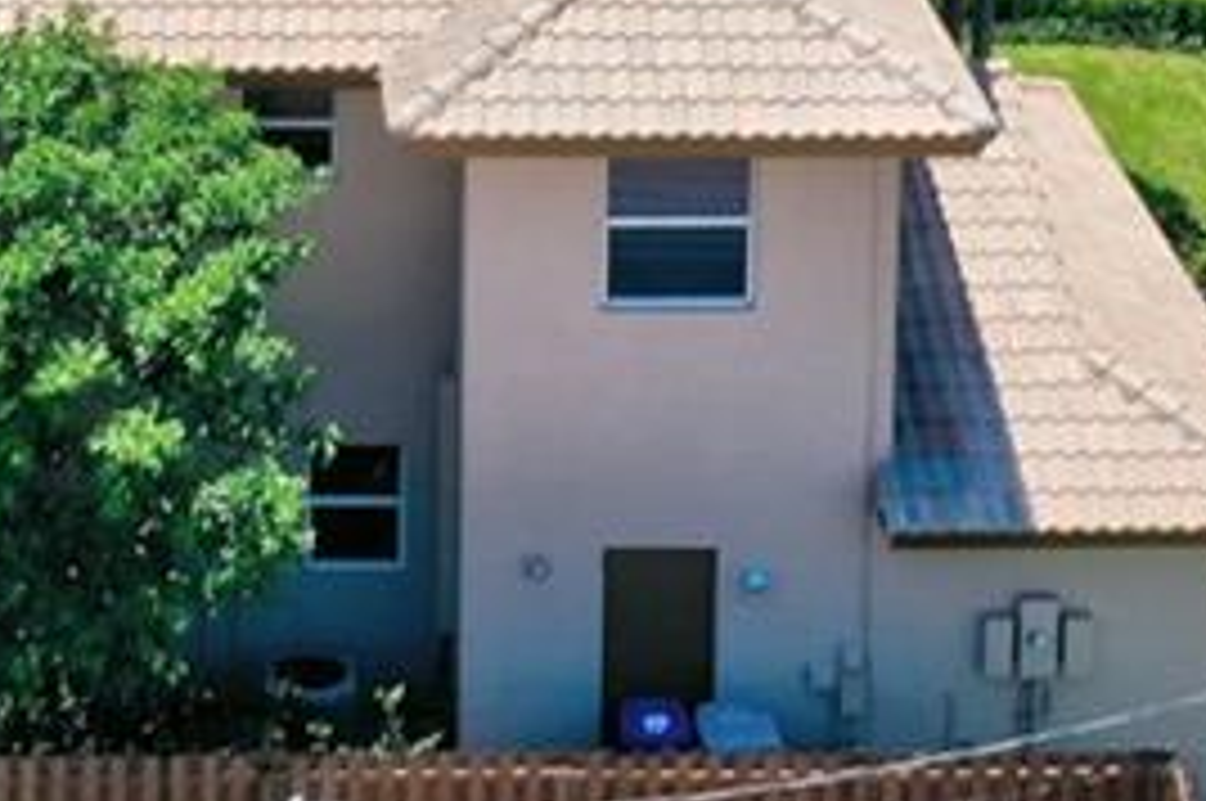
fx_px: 3580
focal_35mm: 107
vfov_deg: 12.5
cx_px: 302
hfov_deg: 19.0
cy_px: -108
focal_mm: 10.3
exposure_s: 1/800
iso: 100
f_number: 6.3
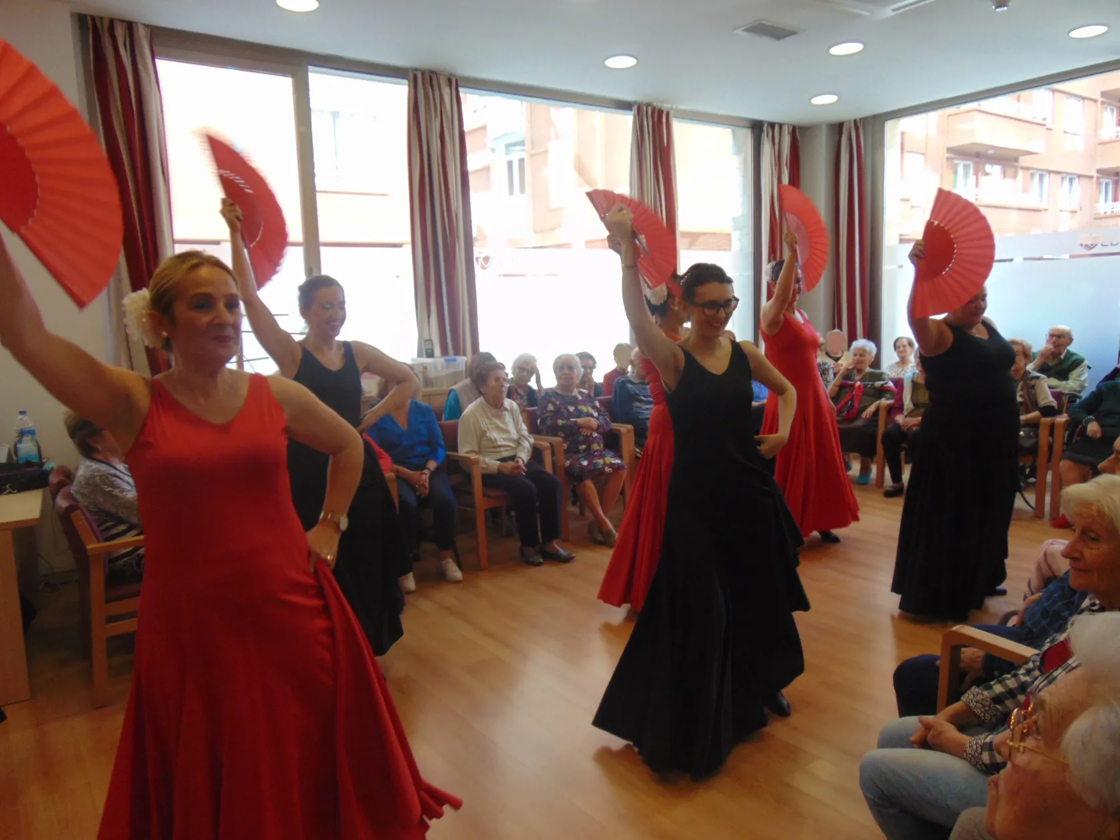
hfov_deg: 69.4
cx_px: 560
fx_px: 809
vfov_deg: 54.9
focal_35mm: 25
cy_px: 420
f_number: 3
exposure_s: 1/40
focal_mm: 4.5
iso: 160
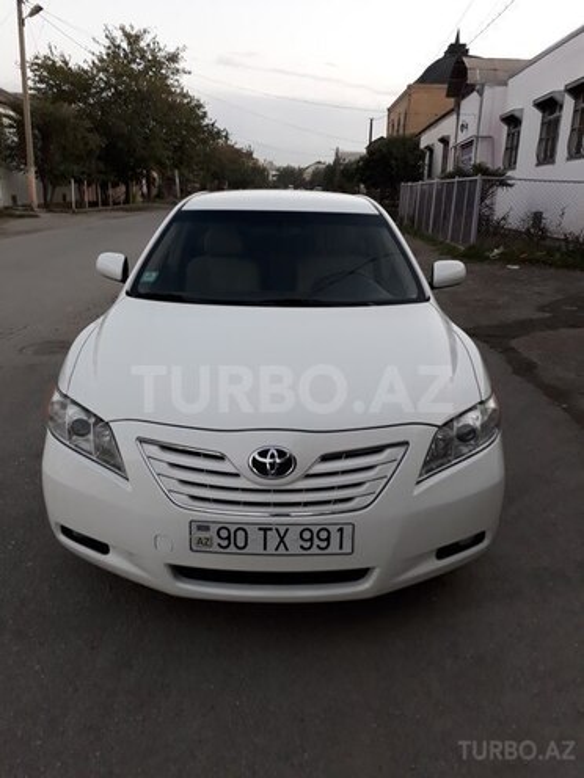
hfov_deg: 51.4
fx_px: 607
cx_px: 292
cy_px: 389
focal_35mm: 27
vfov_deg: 65.3
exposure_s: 1/33
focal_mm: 3.6
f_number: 1.9
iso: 80
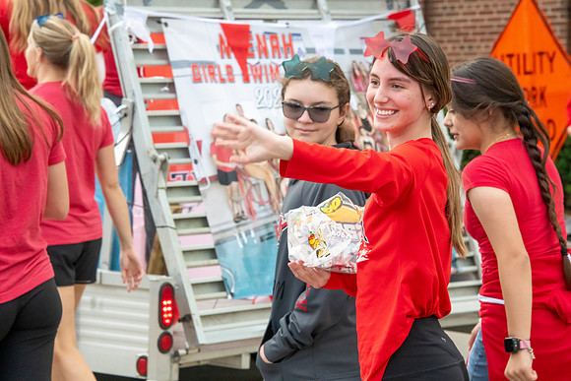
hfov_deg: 12.1
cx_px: 286
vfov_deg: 8.1
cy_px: 190
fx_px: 2697
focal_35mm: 170
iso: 3200
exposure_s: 1/400
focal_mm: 170
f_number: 11
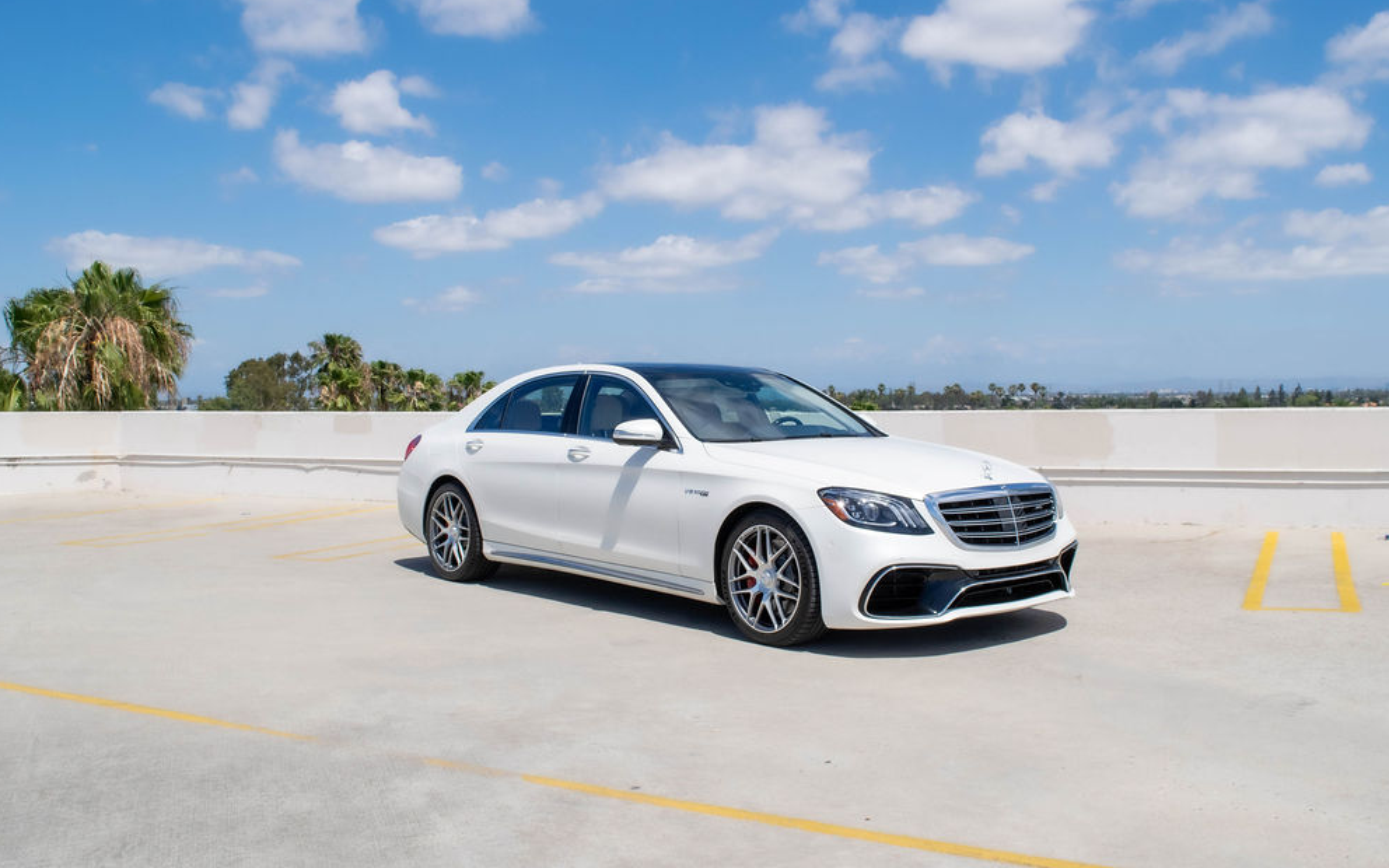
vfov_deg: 35.3
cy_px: 394
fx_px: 1363
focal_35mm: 36
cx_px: 710
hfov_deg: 54.0
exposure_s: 1/2000
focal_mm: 22
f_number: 8
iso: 360
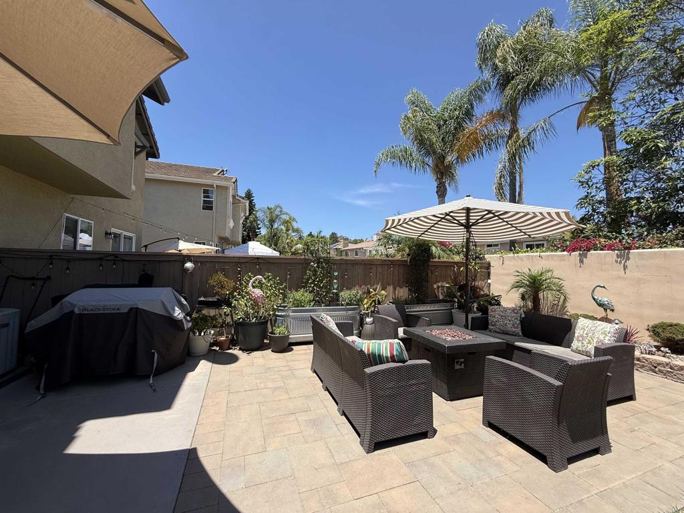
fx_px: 277
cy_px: 256
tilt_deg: +1.4
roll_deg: -0.7
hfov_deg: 102.1
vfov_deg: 85.7
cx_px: 342
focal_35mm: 14
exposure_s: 1/1497
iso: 50
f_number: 2.2
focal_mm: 2.22
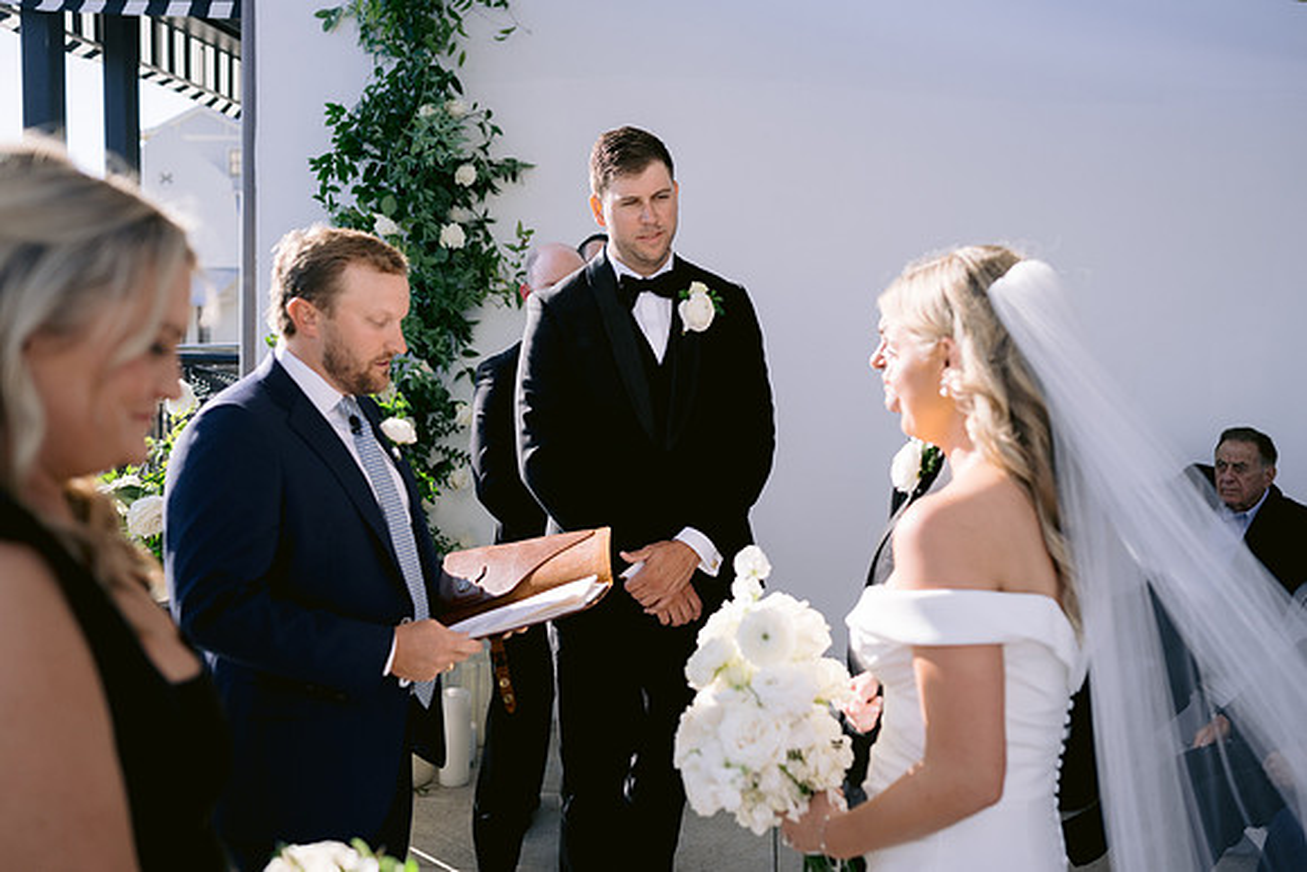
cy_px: 436
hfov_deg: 54.4
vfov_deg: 37.9
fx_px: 1271
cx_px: 654
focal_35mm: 35
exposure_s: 1/3200
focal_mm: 35
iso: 200
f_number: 2.8
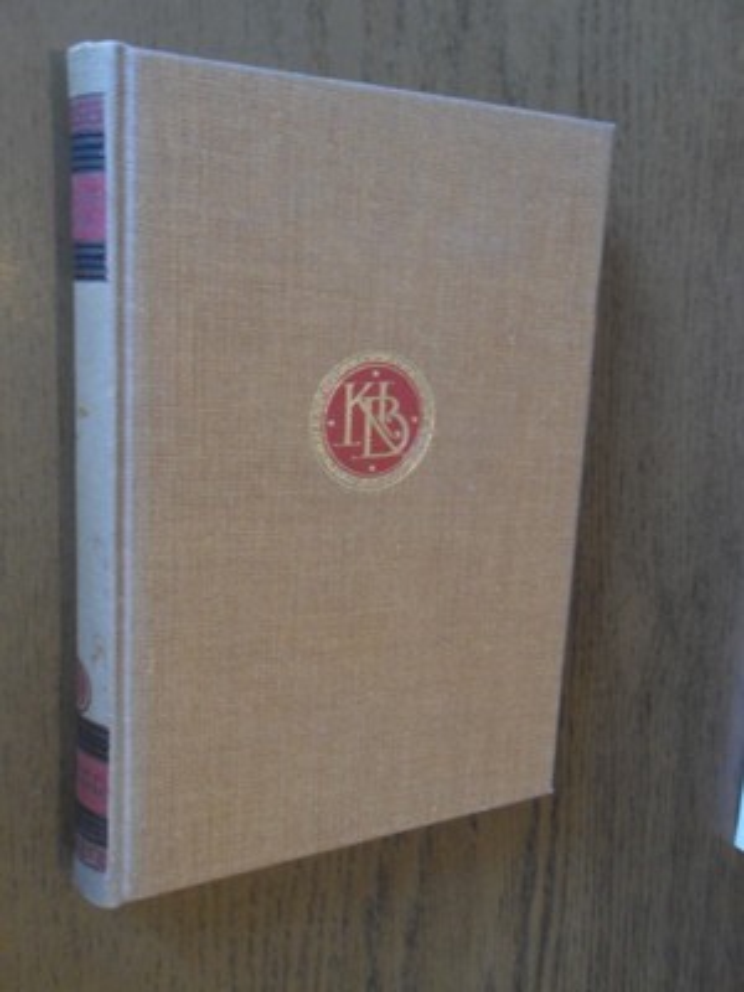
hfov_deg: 40.7
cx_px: 372
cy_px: 496
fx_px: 1003
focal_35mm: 35
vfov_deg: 52.6
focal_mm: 6.3
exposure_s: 1/15
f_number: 3.5
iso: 400
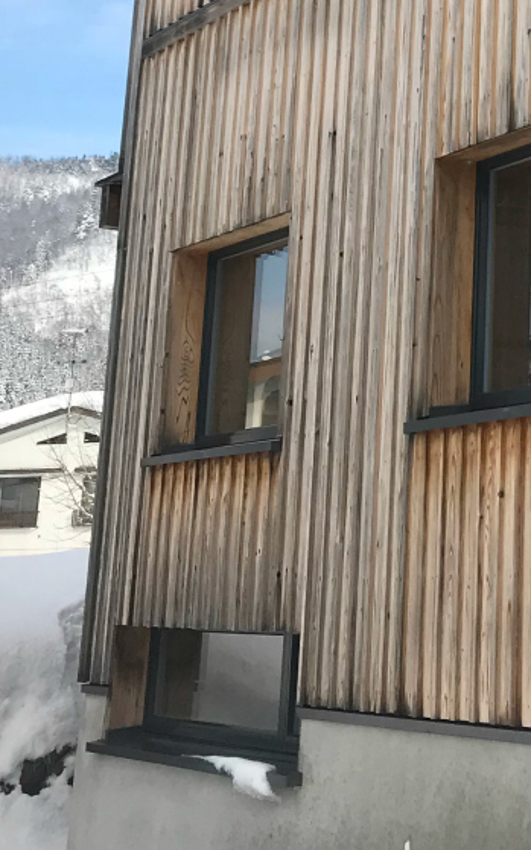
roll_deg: +0.7
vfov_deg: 22.3
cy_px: -189
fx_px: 1970
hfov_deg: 14.7
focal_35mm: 85
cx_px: 698
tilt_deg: +21.2
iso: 20
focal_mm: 3.99
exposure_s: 1/1880
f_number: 1.8
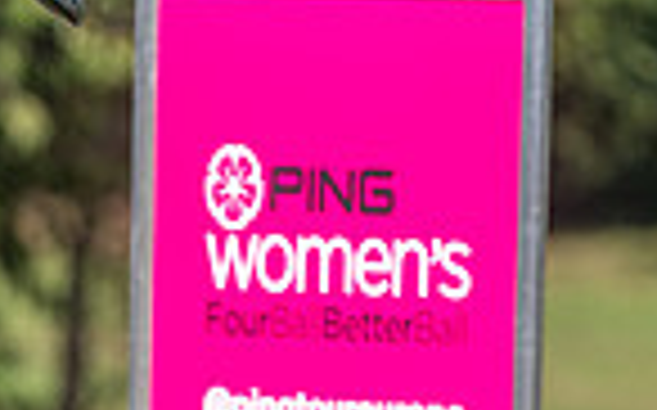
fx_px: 21756
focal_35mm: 1216
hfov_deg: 1.7
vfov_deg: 1.1
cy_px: 791
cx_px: -405
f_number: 5
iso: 500
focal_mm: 300
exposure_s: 1/3200
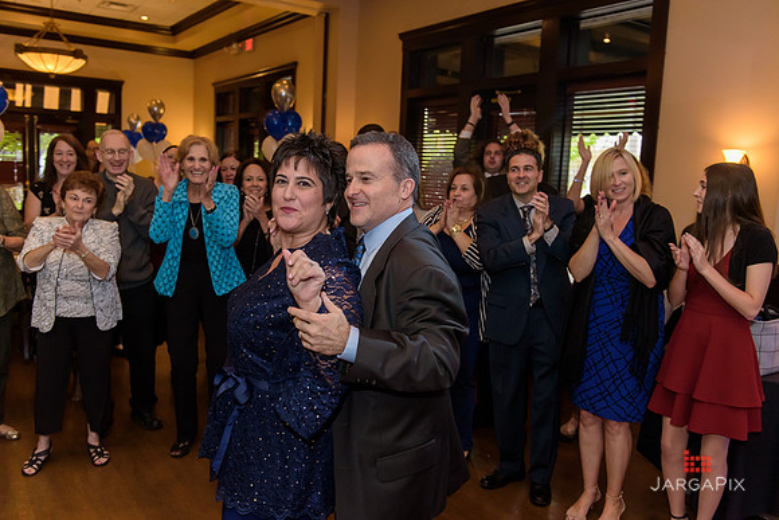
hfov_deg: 58.7
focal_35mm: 32
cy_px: 260
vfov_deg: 41.1
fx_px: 693
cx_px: 390
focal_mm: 32
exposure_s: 1/125
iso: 1600
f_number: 3.2
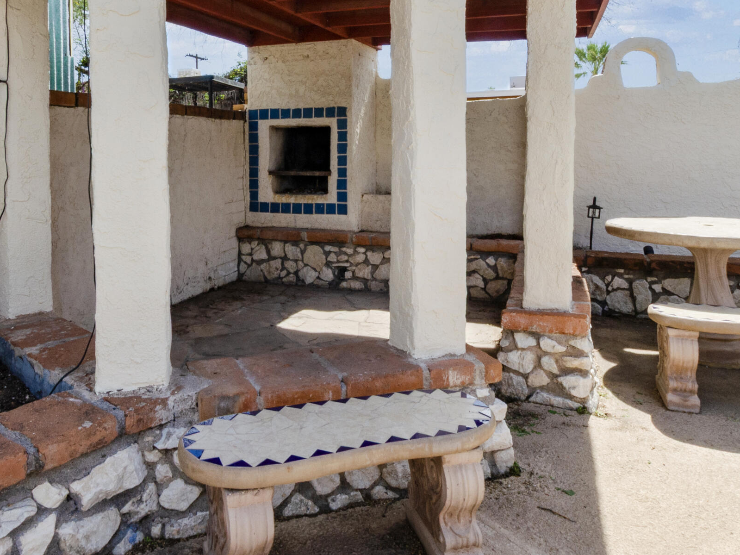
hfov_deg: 64.7
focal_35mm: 27
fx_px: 577
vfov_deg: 50.5
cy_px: 188
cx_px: 293
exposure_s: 1/50
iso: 200
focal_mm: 10
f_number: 22
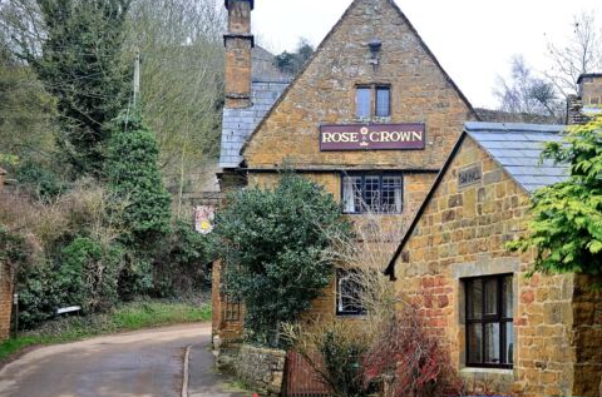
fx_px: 1267
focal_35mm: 76
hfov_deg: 26.6
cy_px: 177
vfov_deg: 17.8
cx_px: 383
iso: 400
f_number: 8
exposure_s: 1/160
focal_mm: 38
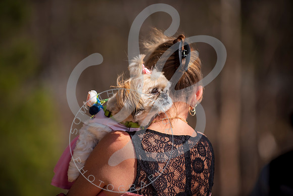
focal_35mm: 200
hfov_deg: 10.3
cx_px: 146
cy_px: 98
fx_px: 1628
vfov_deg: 6.9
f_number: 2.8
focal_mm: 200
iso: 100
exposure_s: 1/2000
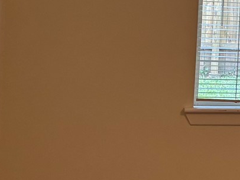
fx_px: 909
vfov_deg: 11.3
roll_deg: -4.1
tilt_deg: -3.9
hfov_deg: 13.5
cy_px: 31
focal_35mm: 131
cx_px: 432
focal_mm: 5.96
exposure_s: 1/60
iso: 125
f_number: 1.6
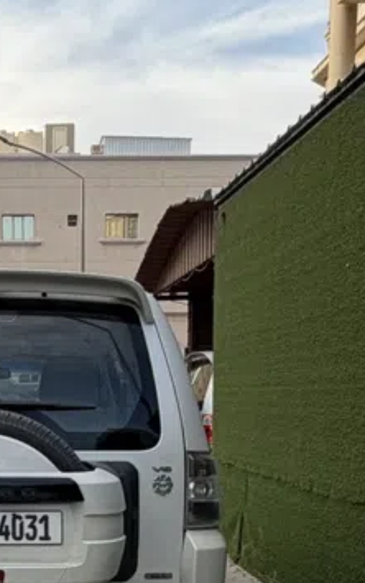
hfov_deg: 22.1
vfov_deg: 33.5
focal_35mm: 57
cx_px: 15
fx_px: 907
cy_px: 543
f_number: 2.2
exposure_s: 1/502
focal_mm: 2.22
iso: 64
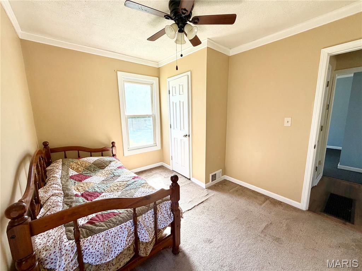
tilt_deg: -9.4
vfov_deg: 85.7
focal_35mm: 14
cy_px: 136
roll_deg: +1.5
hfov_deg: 102.1
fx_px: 146
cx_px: 181
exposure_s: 1/121
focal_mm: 2.22
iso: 100
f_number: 2.2
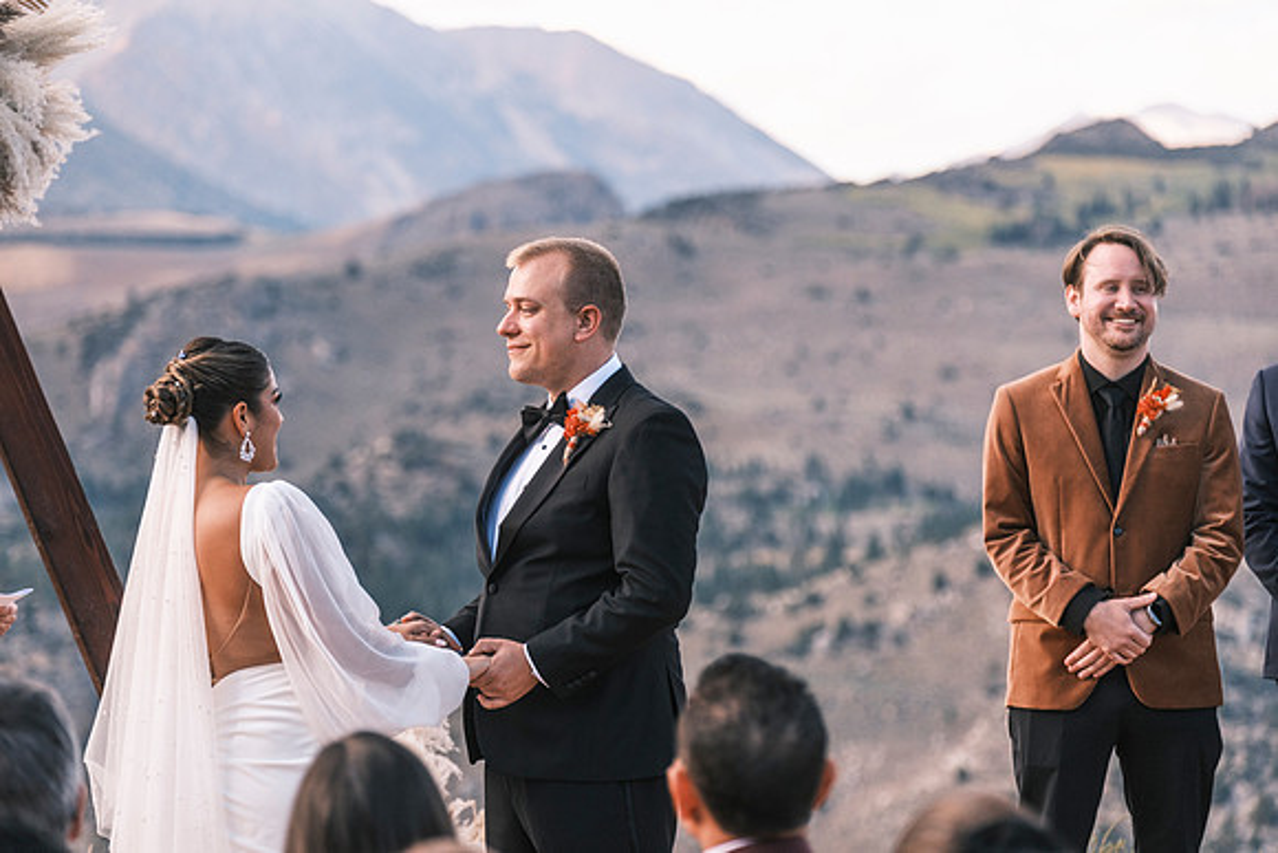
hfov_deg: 14.4
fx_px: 5042
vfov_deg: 9.7
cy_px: 426
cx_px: 639
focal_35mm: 142
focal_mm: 94.5
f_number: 2.8
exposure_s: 1/1250
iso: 400
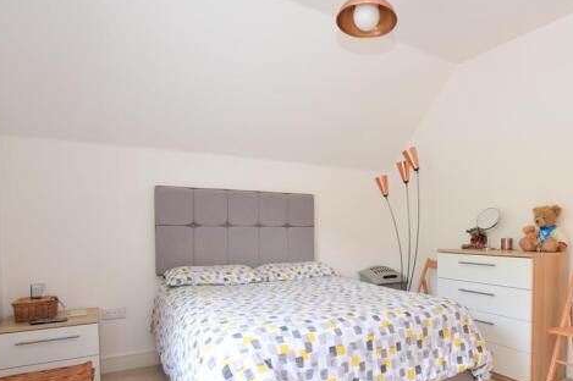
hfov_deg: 80.0
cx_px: 351
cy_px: 241
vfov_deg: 58.6
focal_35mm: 21
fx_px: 334
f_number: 5.6
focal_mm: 10
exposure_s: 1/8
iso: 400
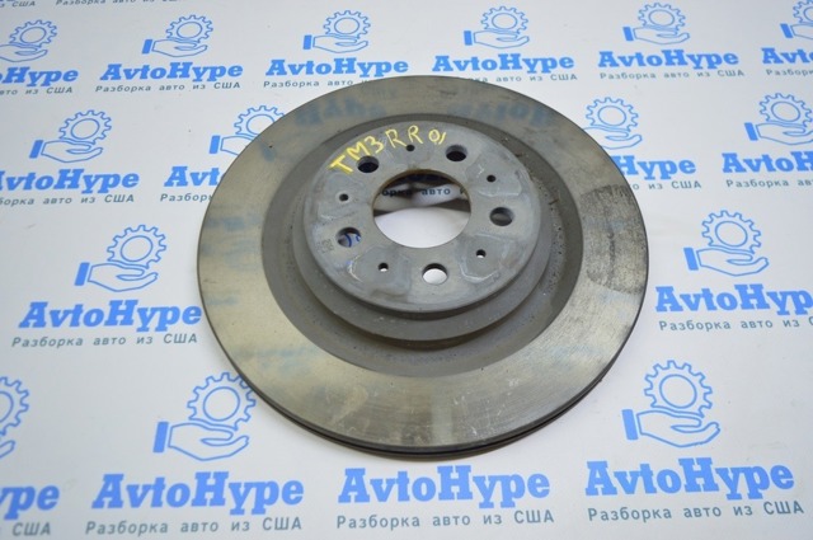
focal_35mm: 30
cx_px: 406
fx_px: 677
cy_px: 270
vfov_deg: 43.5
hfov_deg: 62.0
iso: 400
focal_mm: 20
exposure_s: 1/80
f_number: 3.5
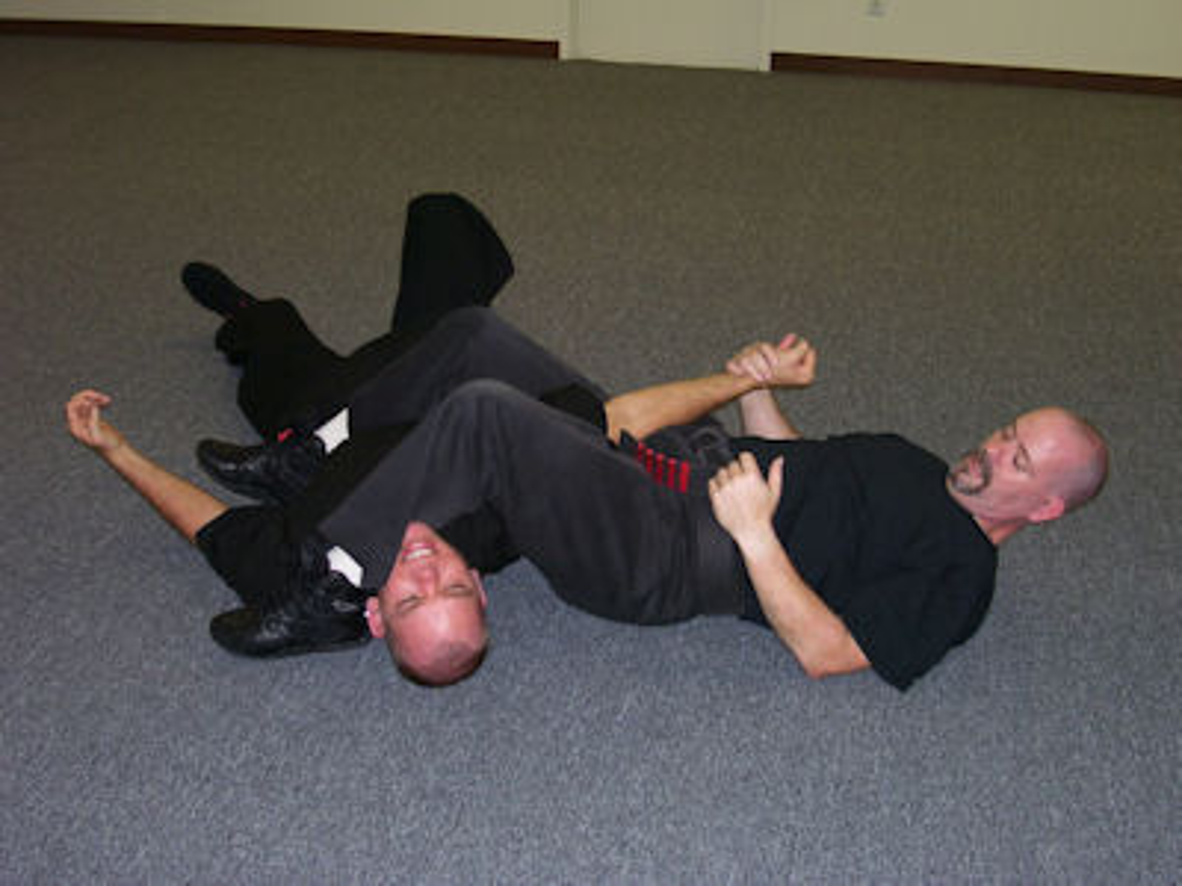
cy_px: 443
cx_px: 591
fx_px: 1434
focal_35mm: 42
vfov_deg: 34.3
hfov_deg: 44.8
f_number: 3
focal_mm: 7
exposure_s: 1/60
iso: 125
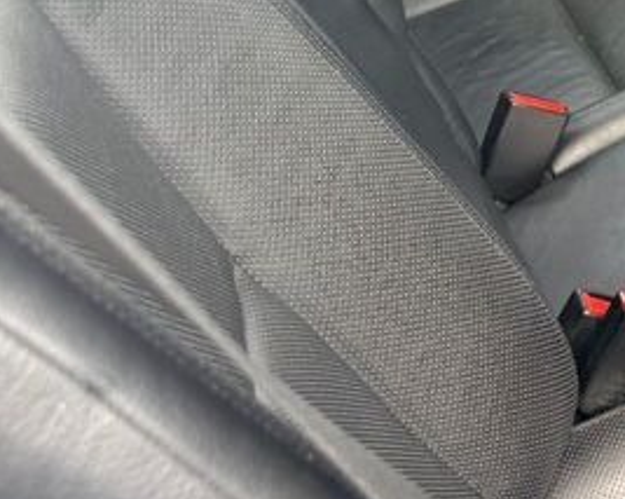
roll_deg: -2.4
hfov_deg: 17.7
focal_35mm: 90
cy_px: -117
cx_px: 1077
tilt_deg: -22.1
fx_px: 1663
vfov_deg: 16.3
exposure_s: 1/299
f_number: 1.78
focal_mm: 6.76
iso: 100
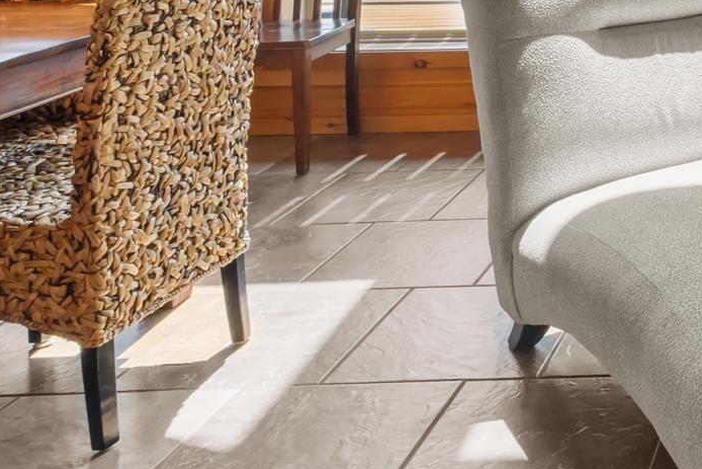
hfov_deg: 29.8
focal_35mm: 54
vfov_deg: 21.7
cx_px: 902
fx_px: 1053
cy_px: -199
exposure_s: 1/40
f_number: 9
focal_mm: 10
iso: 200
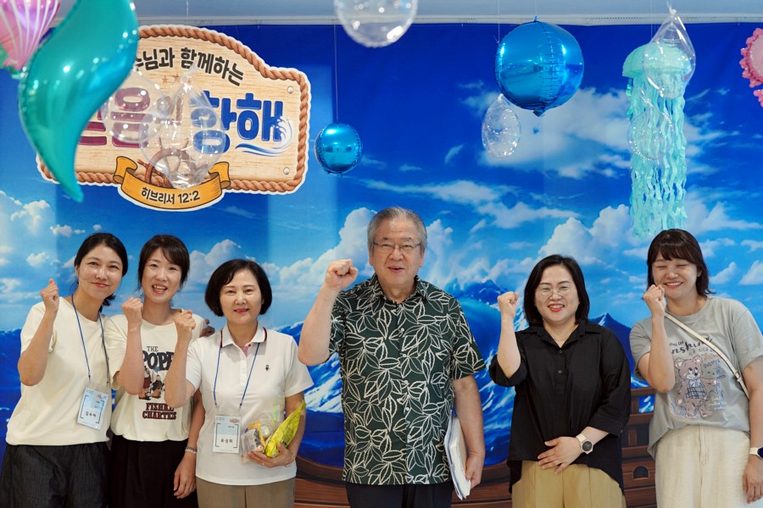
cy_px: 254
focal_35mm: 70
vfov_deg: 19.5
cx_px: 382
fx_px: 1483
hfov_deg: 28.8
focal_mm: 70
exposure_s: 1/160
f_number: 4
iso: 1000
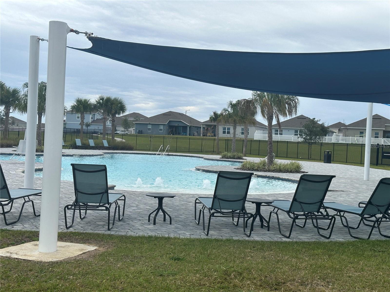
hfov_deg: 39.7
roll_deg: -2.2
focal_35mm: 48
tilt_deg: -0.9
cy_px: 146
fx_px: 541
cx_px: 195
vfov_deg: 30.3
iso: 64
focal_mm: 6.86
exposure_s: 1/1613
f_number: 1.78
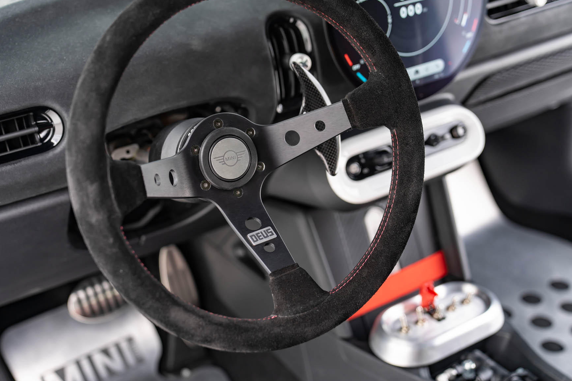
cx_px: 287
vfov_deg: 25.5
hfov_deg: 37.5
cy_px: 174
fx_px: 842
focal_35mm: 53
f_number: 2.8
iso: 200
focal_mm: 48
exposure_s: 1/160
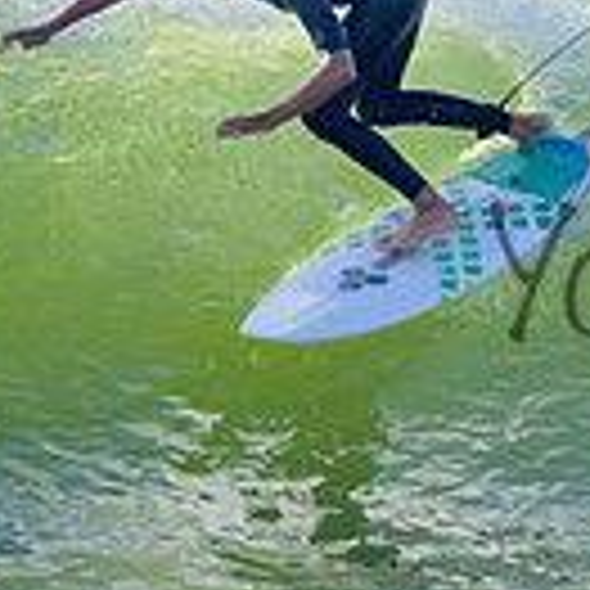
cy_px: 232
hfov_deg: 0.6
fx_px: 58062
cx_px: 955
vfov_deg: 0.6
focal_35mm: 3011
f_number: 11
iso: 2000
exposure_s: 1/2000
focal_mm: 800
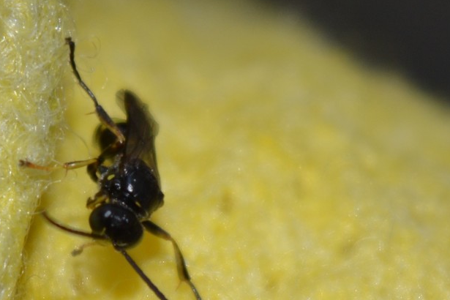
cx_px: 166
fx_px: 1610
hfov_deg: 15.9
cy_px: 195
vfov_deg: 10.6
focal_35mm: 129
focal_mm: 55
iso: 160
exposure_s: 1/30
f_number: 5.6
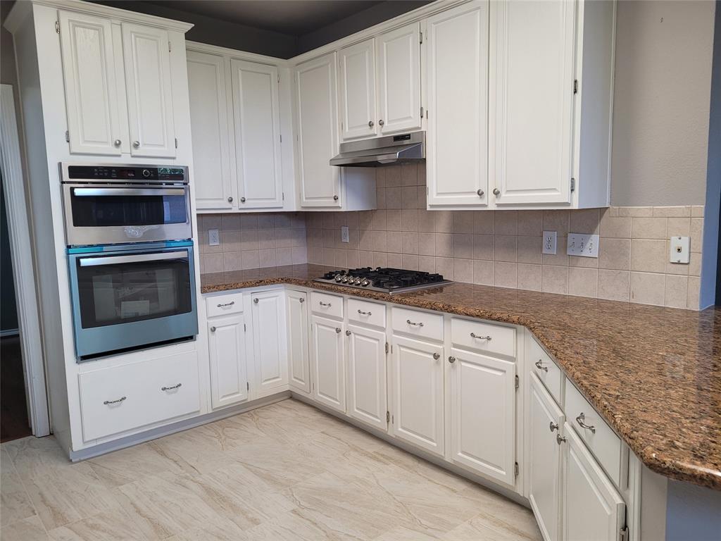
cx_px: 360
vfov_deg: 53.1
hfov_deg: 67.3
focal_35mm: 26
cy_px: 270
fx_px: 542
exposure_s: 1/120
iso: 160
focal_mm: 5.4
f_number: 1.8
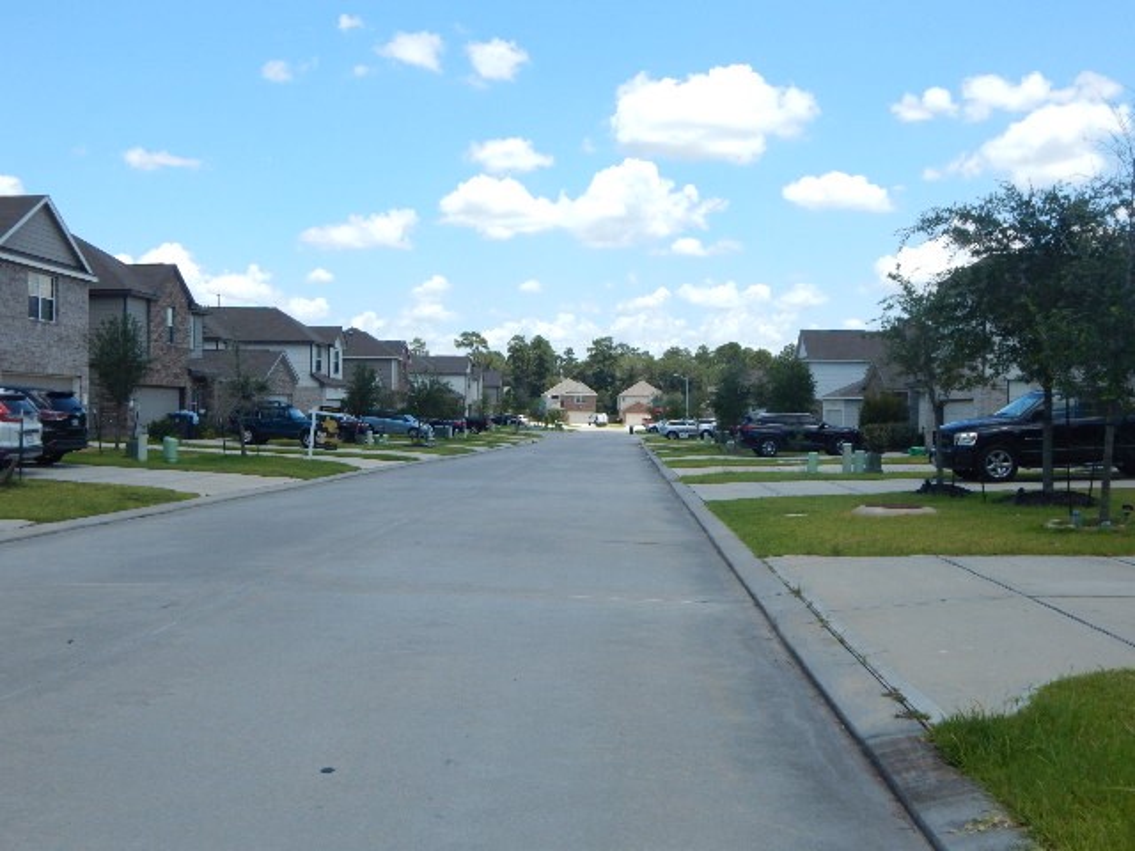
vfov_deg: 41.8
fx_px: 1115
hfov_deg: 54.0
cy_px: 426
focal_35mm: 34
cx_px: 568
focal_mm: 6.1
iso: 125
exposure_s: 1/1250
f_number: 3.3
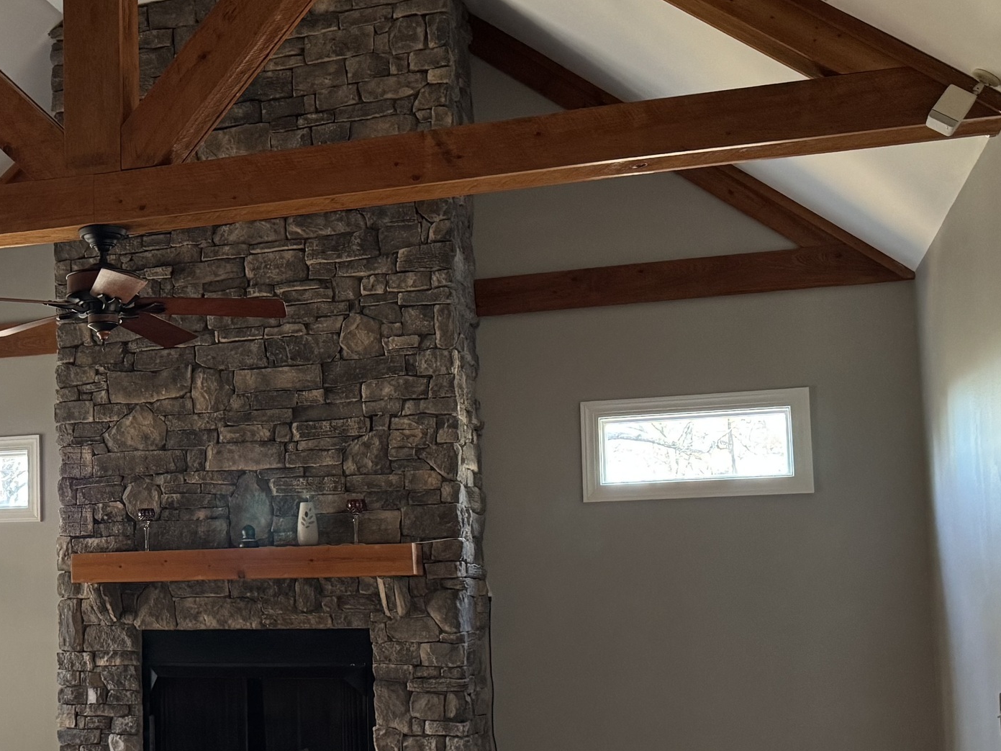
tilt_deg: +3.9
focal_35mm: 53
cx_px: 135
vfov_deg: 27.4
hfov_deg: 34.5
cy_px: 483
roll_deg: +0.6
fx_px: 1532
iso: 500
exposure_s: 1/60
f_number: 1.78
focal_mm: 6.76
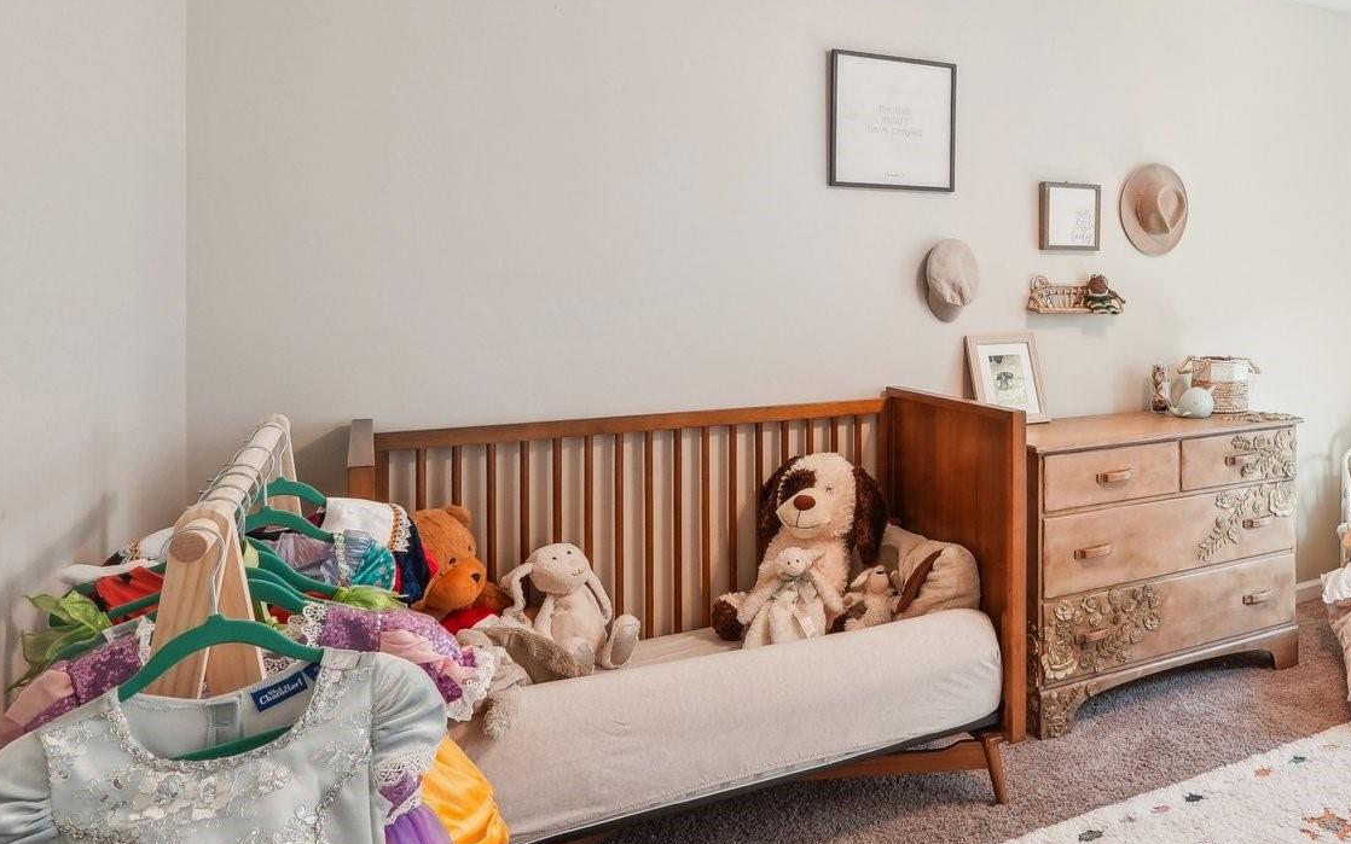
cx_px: 1106
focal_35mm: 28
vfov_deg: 44.0
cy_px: 290
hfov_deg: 60.4
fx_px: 1031
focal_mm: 10
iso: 400
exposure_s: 1/30
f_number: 8
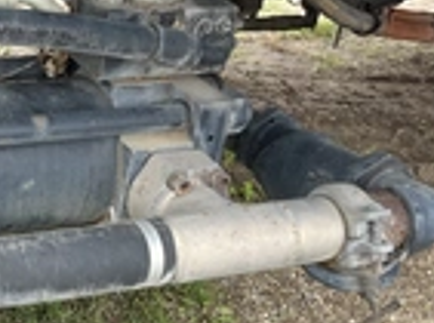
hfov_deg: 24.4
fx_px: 925
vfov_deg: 19.8
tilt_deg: -35.4
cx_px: -62
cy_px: 163
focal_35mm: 74
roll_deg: -3.4
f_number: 1.6
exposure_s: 1/247
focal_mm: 5.1
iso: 40
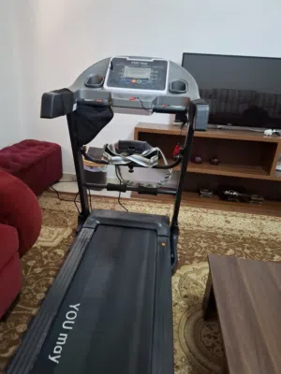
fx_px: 249
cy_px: 187
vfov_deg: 73.9
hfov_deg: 58.9
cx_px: 140
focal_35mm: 23
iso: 320
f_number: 1.8
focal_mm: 5.54
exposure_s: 1/25
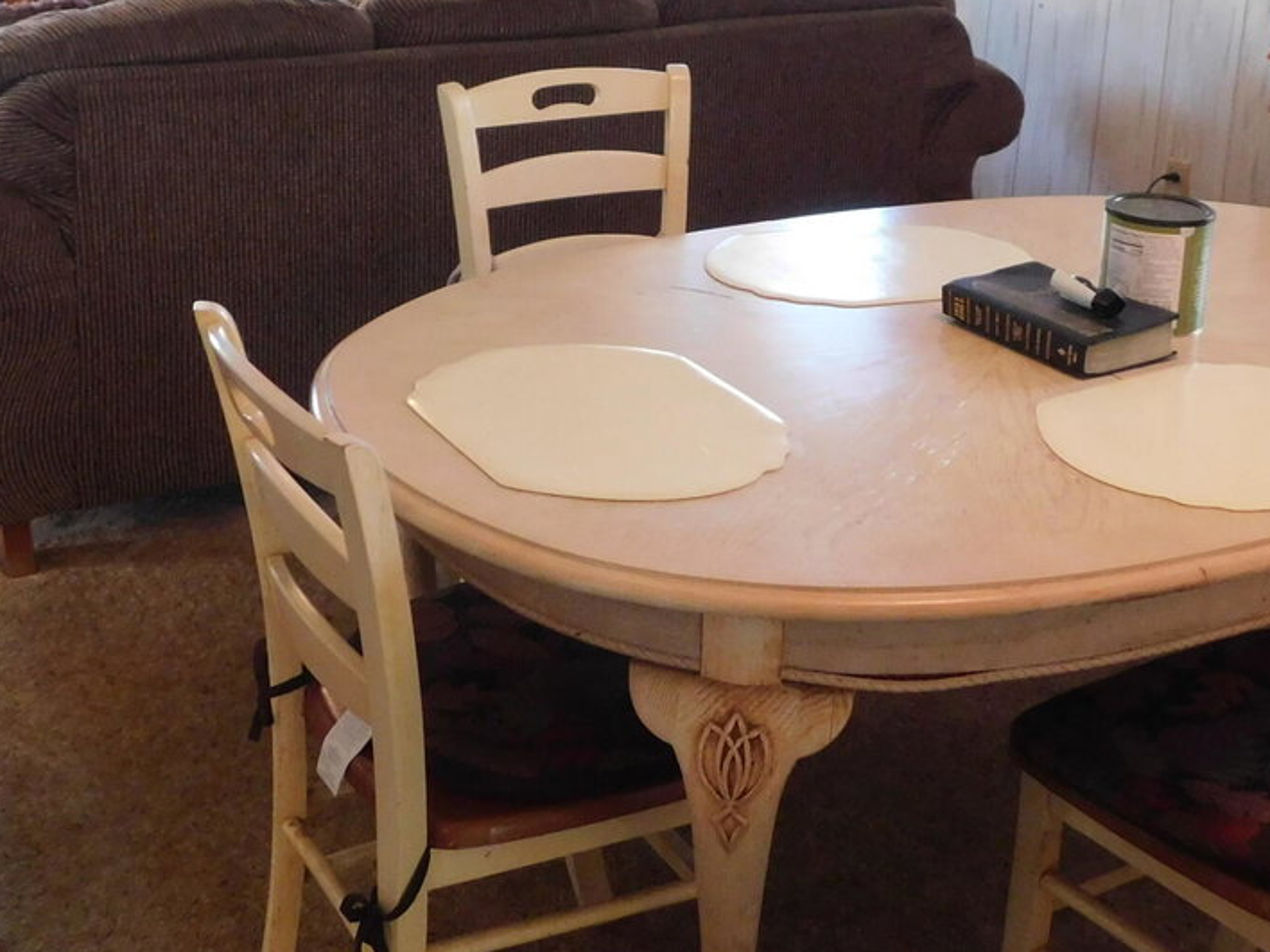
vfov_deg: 27.4
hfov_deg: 36.8
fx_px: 1908
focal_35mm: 52
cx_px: 651
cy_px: 169
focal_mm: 4
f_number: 3
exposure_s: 1/20
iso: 400
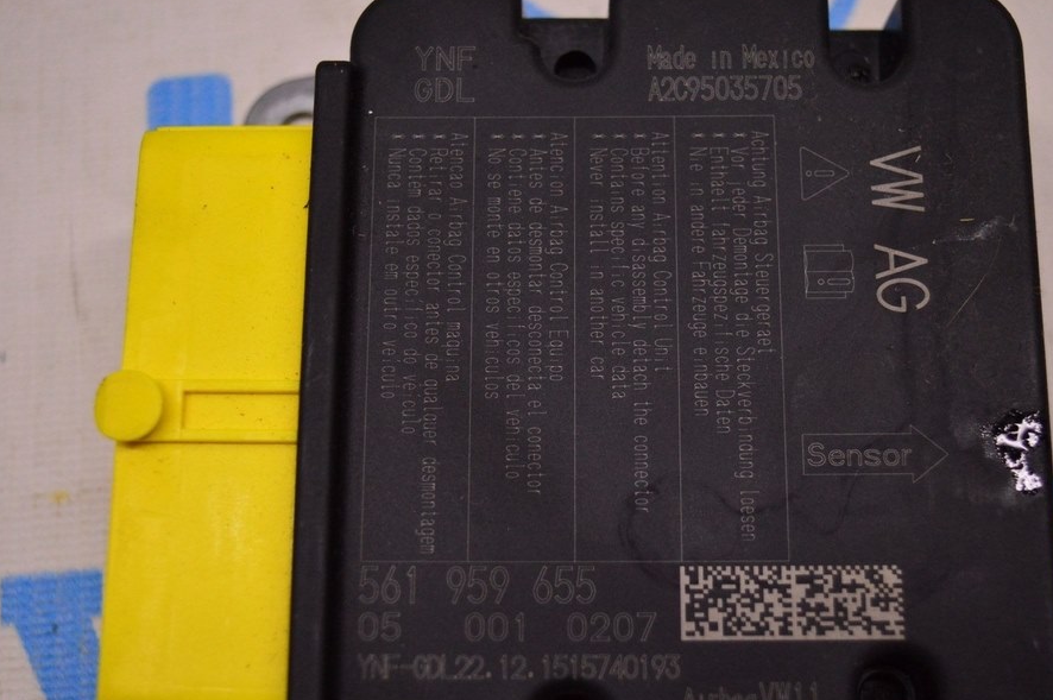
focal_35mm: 52
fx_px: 1520
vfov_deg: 25.9
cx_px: 569
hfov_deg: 38.2
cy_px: 375
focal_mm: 30
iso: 1600
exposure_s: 1/400
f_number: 4.2
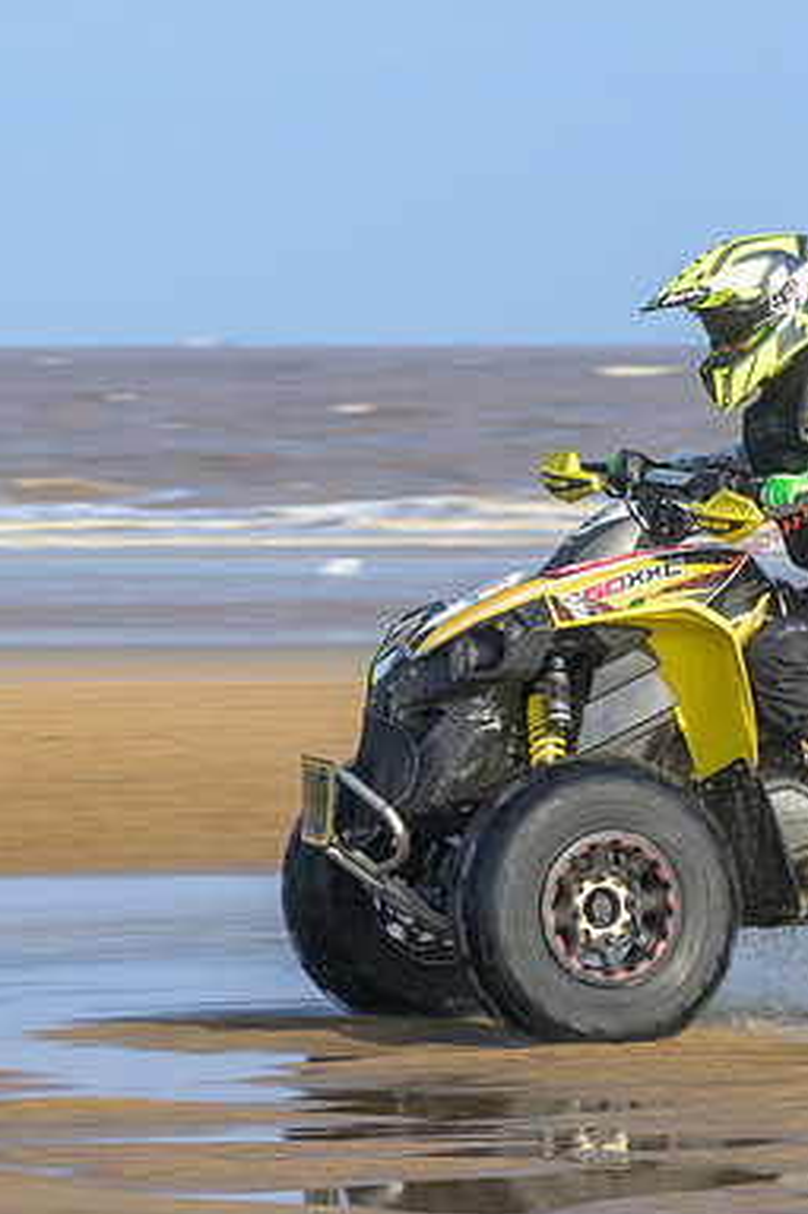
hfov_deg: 5.0
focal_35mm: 275
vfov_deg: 7.5
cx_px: 763
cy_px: 694
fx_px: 9266
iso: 140
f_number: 8
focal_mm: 105
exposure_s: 1/250
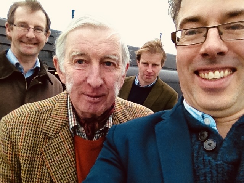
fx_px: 247
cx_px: 122
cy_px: 92
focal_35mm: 35
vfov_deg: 40.7
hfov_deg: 52.6
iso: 125
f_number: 2.4
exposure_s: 1/884
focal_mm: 1.85
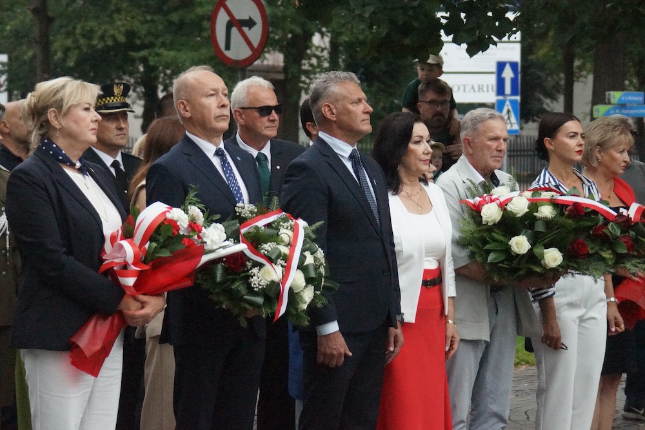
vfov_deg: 9.2
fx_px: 2688
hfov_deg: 13.7
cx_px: 322
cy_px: 215
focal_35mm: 150
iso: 5000
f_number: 5.6
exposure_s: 1/2500
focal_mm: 100
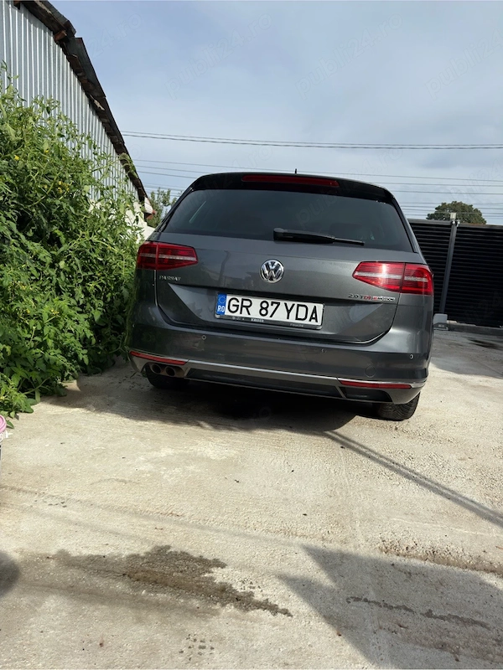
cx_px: 252
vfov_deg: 71.6
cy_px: 335
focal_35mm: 24
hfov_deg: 56.8
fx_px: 465
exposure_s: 1/5618
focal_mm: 6.76
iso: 80
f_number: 1.78
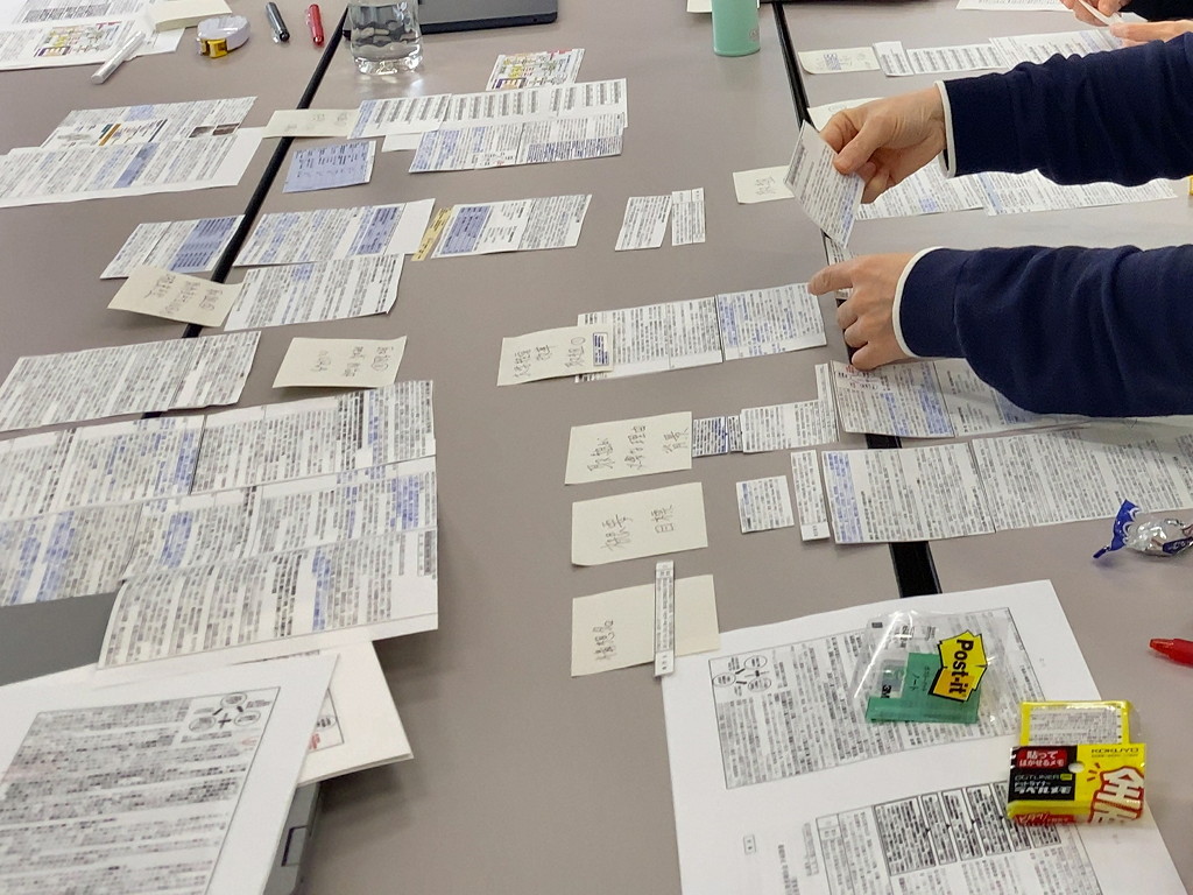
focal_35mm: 26
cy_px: 448
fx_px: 896
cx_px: 596
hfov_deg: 67.3
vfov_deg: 53.1
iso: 100
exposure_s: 1/120
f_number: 1.8
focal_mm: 4.25
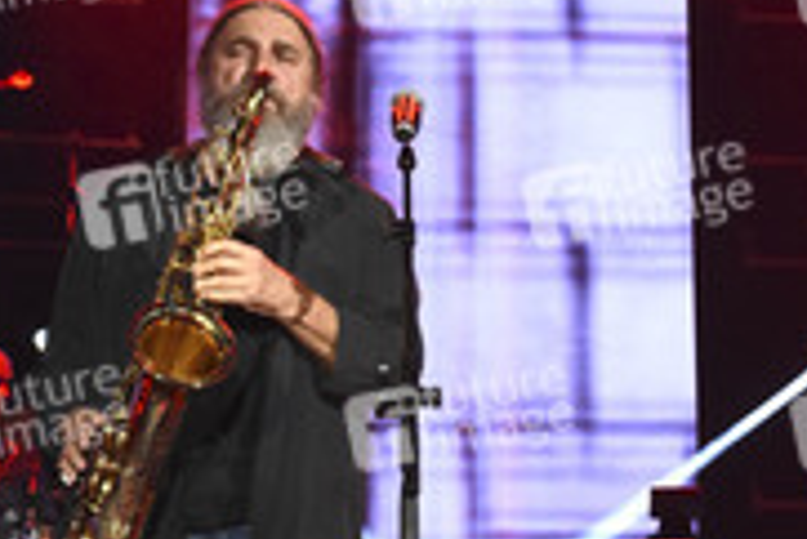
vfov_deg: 13.9
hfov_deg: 21.0
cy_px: 530
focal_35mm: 97
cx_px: 519
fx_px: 2176
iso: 2500
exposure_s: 1/125
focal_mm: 26
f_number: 6.3
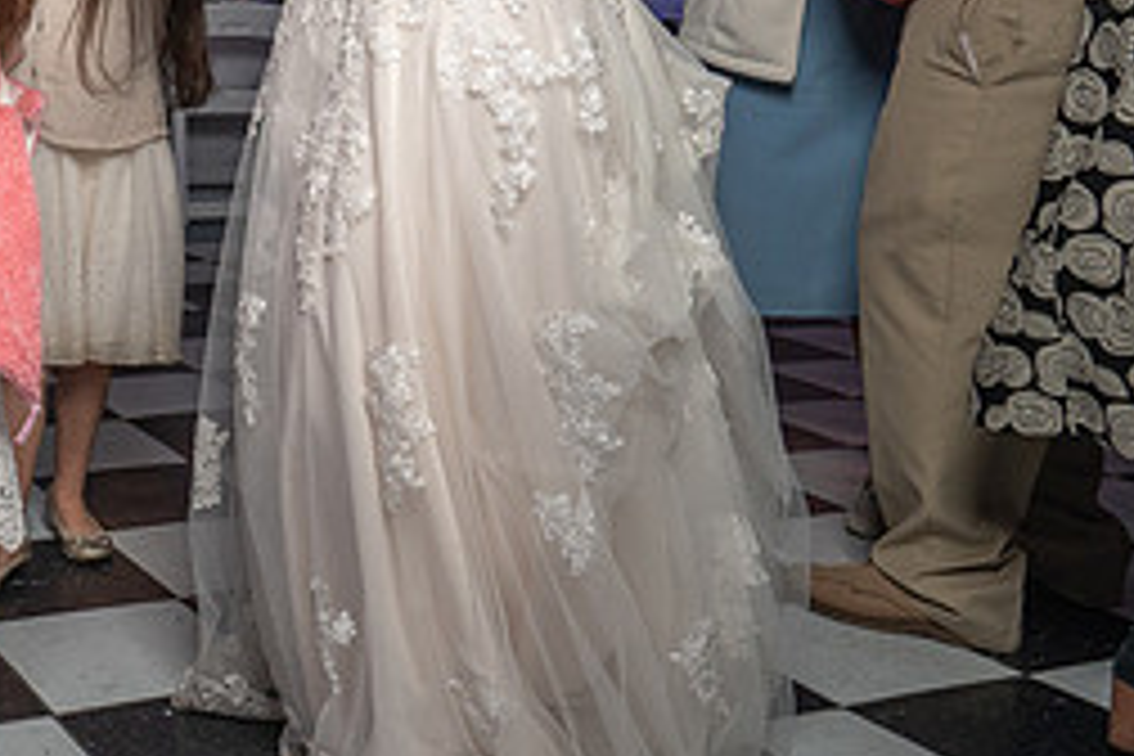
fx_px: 1732
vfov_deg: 24.2
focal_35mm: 55
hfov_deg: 33.9
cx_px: 78
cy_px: 139
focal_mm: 21
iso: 2000
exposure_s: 1/250
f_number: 5.6
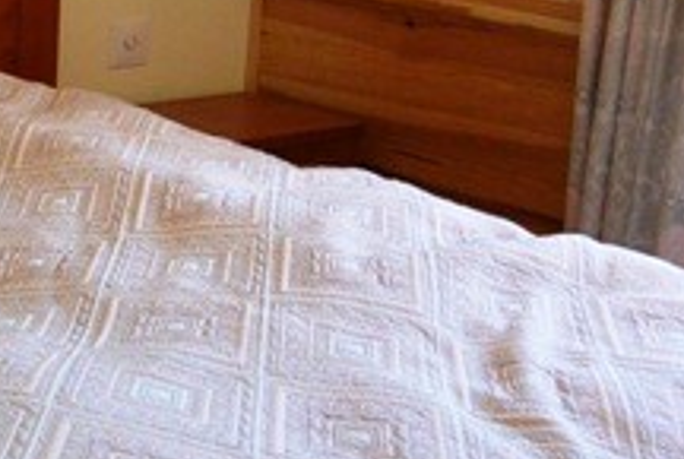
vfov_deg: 14.3
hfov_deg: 20.3
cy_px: 25
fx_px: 1809
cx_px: -101
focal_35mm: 95
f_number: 3.8
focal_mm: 12
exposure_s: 1/125
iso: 800
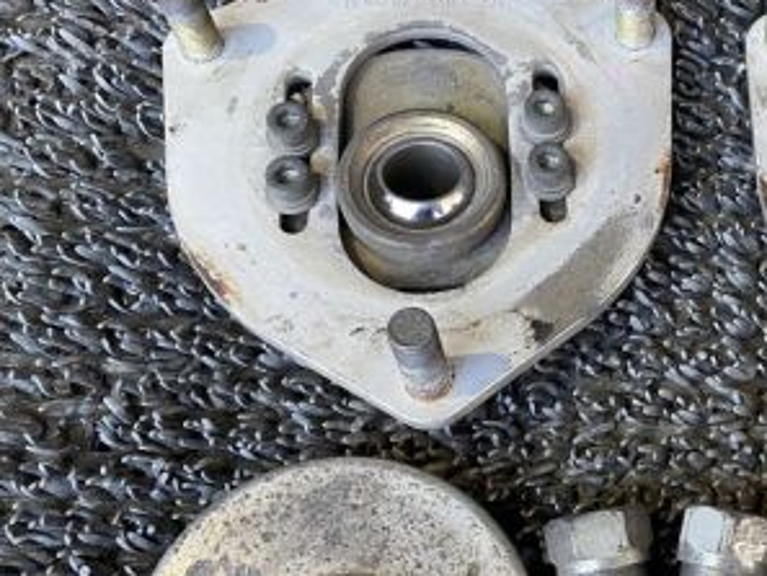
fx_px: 1241
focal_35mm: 56
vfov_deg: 26.1
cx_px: 741
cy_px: 313
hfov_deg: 32.0
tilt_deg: -70.2
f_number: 1.8
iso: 80
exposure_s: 1/60
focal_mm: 4.25
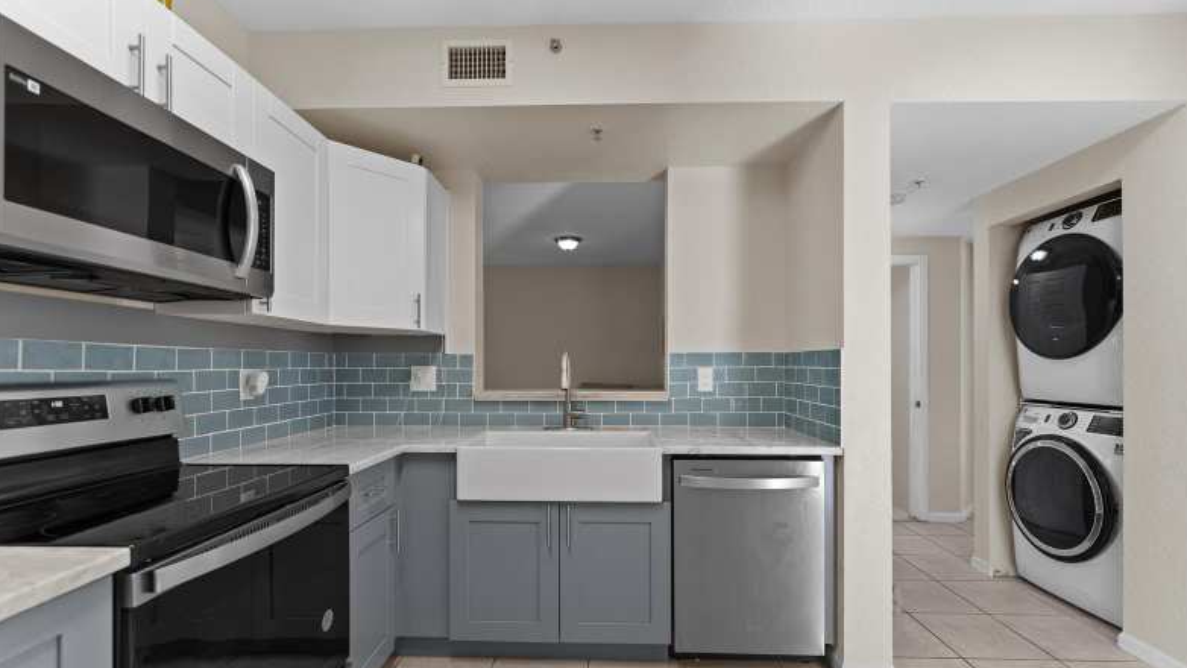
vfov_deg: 70.2
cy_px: 380
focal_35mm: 15
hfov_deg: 103.0
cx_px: 603
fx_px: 472
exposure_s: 1/8
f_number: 4
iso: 100
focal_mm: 14
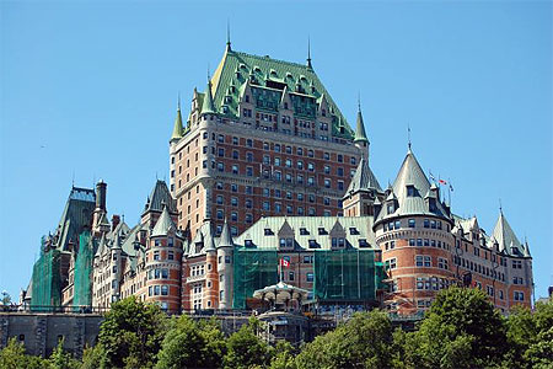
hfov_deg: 24.6
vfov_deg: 16.6
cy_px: 184
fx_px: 1267
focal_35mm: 82
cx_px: 276
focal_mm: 55
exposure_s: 1/250
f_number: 8
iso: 200
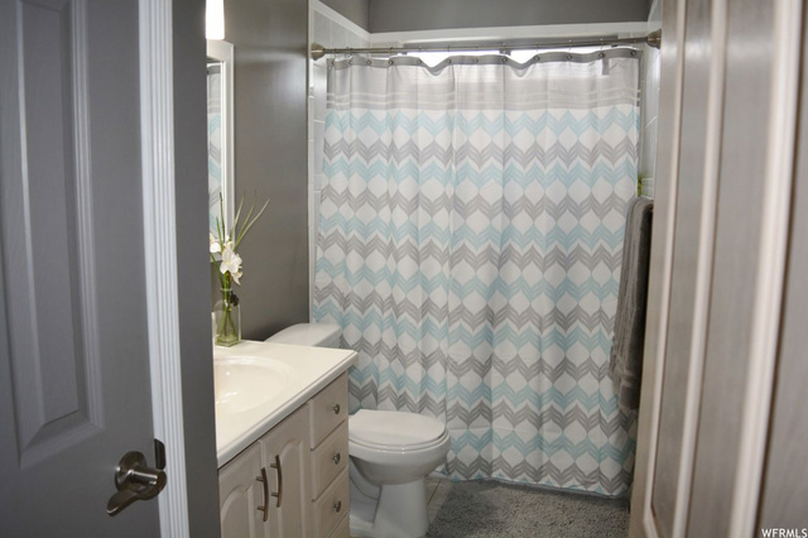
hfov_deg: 67.4
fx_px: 606
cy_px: 269
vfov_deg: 47.9
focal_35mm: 27
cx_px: 404
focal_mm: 18
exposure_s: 1/100
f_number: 3.5
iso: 400
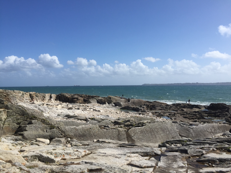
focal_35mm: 29
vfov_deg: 48.2
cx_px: 116
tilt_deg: +1.1
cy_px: 86
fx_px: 194
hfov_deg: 61.7
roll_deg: +1.3
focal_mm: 4.15
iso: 32
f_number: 2.2
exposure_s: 1/3300
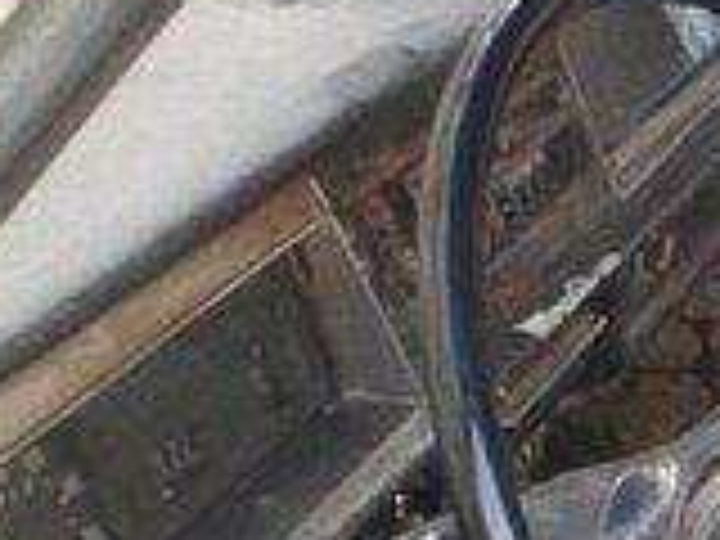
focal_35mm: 107
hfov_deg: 14.9
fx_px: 2226
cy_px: 542
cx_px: 1462
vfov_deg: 13.6
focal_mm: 4.9
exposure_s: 1/45
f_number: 3.3
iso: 160
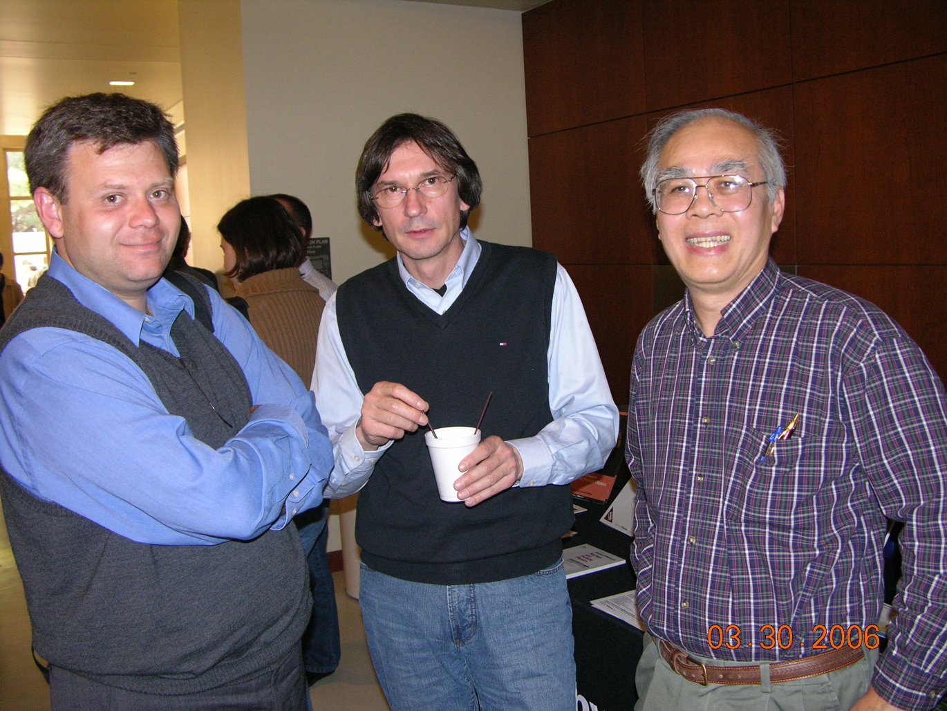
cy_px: 356
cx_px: 474
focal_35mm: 35
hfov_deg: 52.6
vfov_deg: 40.7
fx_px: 958
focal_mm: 8.9
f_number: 2.8
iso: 200
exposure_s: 1/60.1
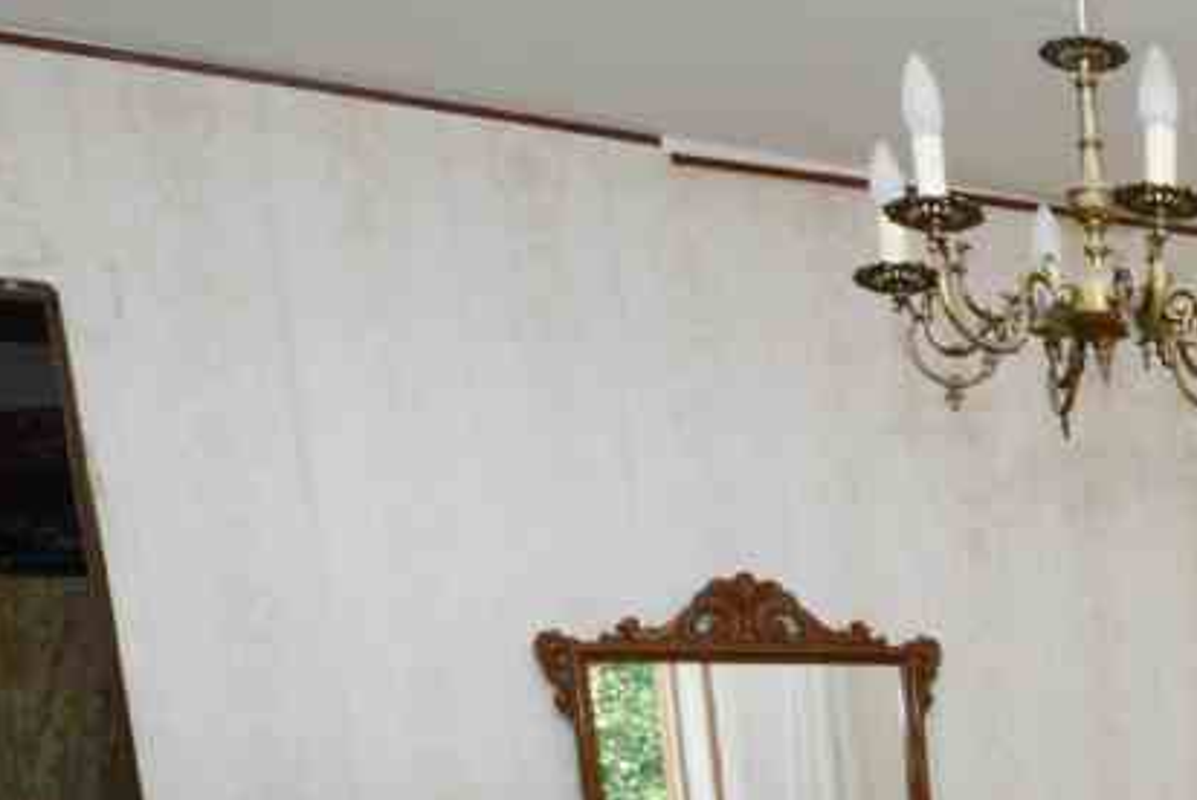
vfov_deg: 25.6
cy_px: 1048
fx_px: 1497
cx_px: 1433
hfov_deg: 34.8
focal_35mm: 45
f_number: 22
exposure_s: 1/60
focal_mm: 14
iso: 3200
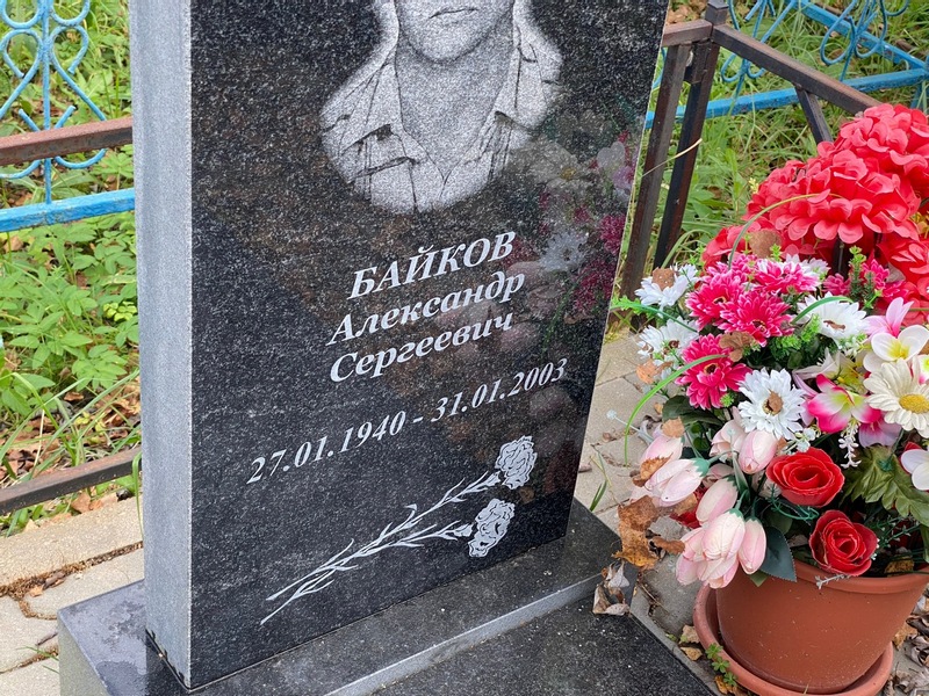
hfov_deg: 36.8
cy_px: 348
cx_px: 464
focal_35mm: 52
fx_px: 1396
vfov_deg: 28.0
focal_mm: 6
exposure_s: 1/134
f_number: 2
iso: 20
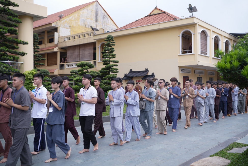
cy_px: 83
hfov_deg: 54.4
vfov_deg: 37.9
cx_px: 124
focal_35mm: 35
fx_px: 241
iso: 125
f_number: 2.8
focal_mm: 35
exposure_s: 1/800
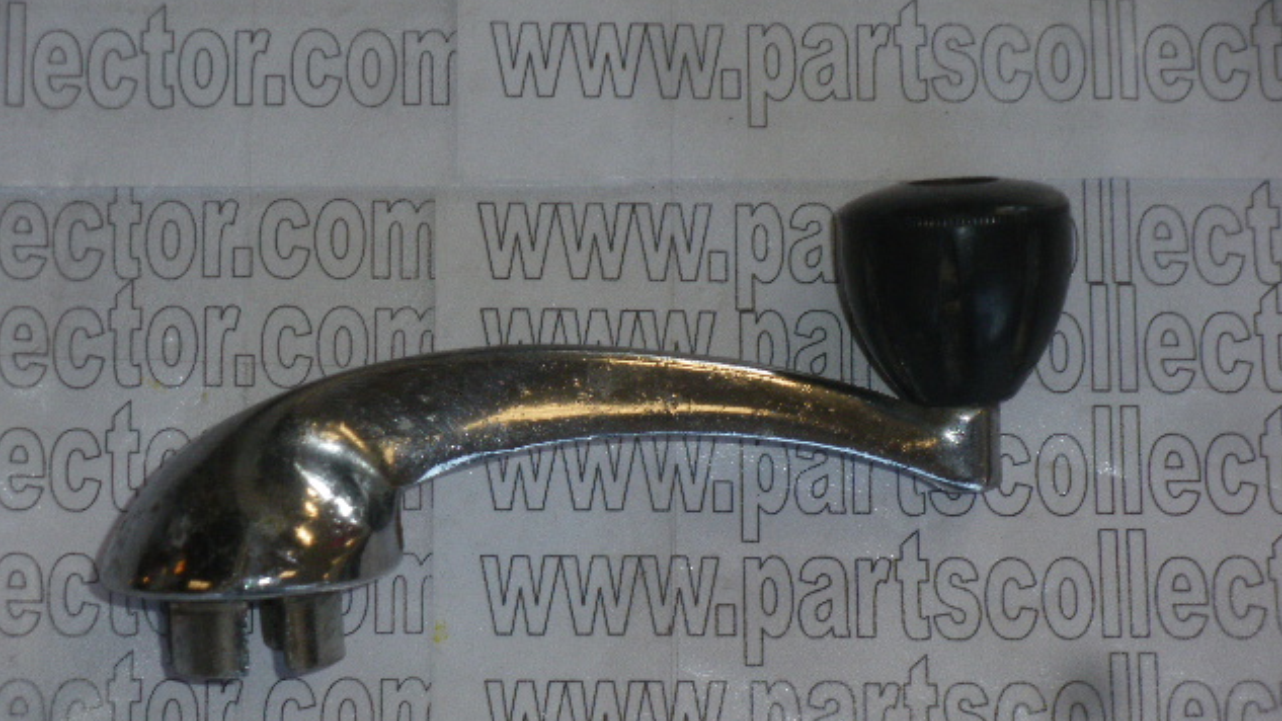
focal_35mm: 108
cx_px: 646
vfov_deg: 11.2
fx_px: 3671
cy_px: 458
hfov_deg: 19.8
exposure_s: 1/100
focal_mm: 17.4
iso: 160
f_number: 5
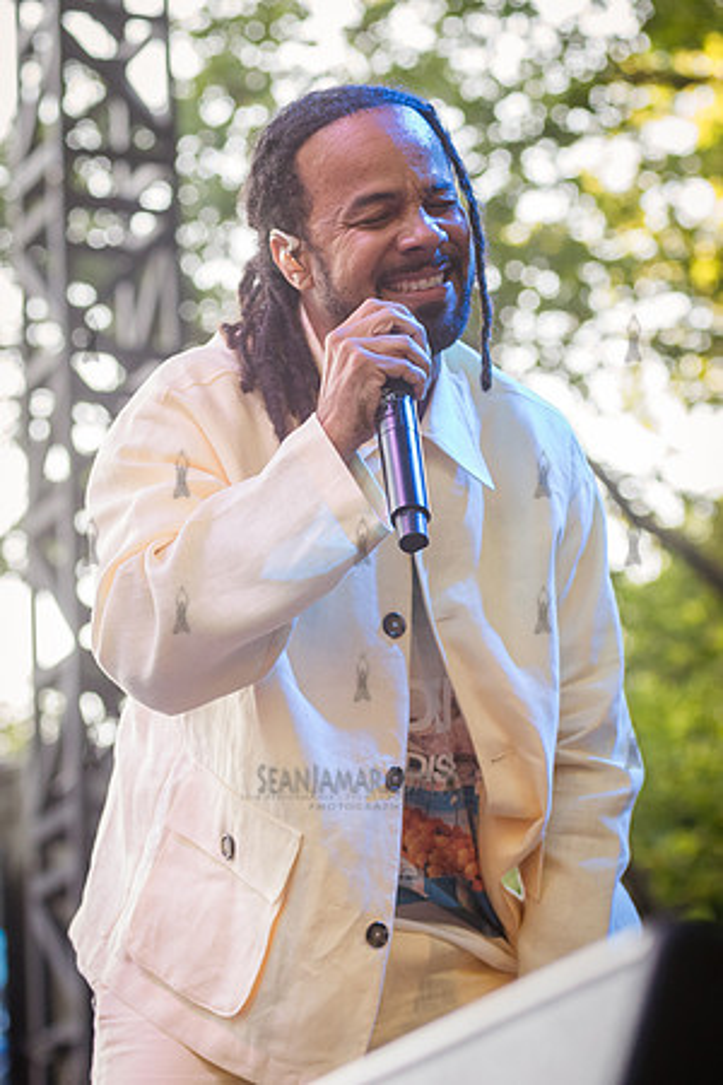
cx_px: 316
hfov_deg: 9.9
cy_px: 542
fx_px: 4155
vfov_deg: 14.9
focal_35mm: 138
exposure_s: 1/500
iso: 1600
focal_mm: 92
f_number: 4.5
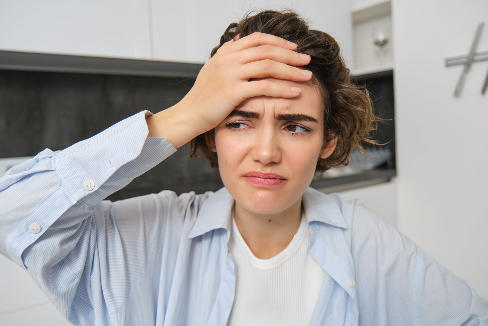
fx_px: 407
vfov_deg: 43.6
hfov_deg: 61.9
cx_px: 244
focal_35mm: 30
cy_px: 163
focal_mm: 20
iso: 500
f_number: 2.8
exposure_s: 1/125
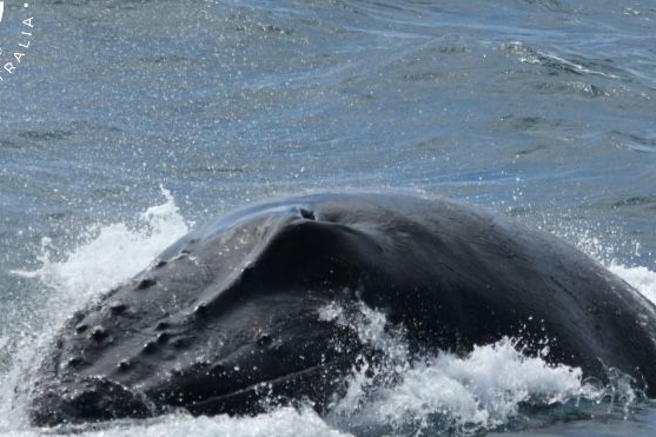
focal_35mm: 244
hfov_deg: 8.4
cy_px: 256
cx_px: 347
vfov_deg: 5.6
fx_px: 4445
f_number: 5.3
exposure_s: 1/8000
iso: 640
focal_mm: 170
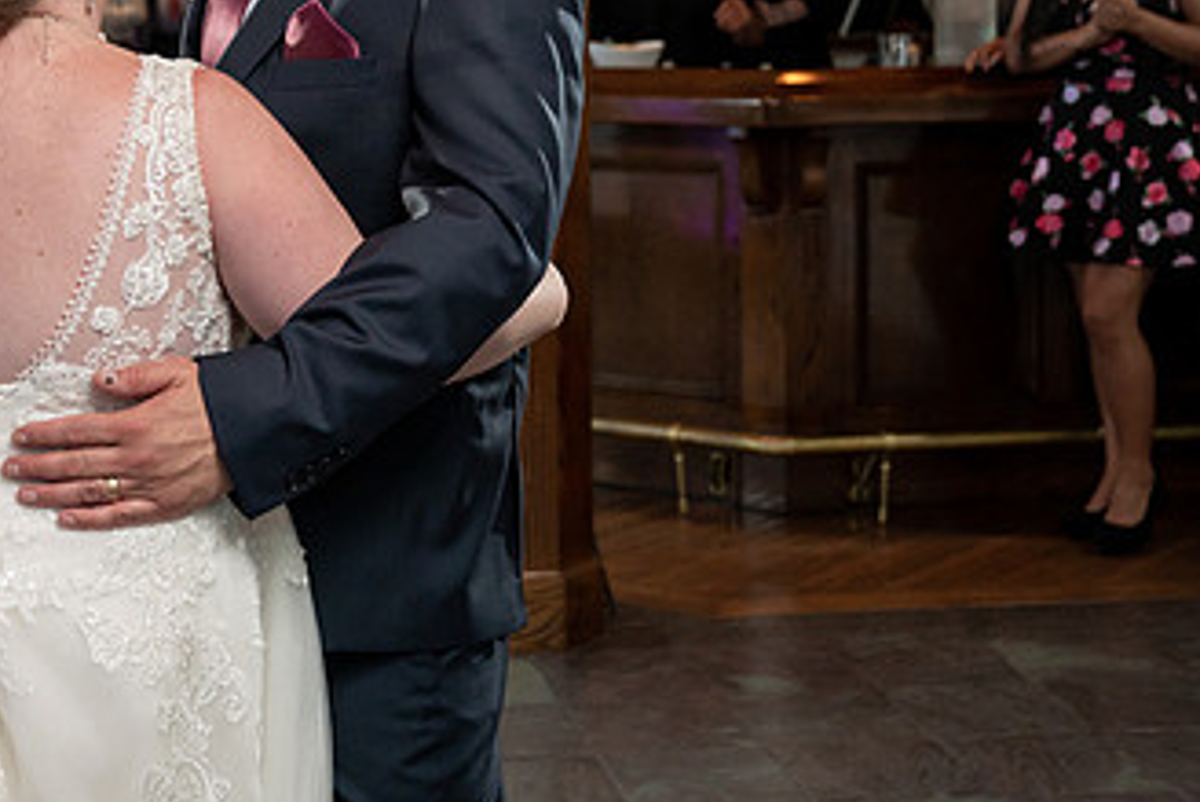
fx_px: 2534
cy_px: 174
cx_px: 366
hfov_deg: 26.4
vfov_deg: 17.8
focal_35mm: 76
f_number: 4
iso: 2000
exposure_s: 1/200
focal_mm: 43
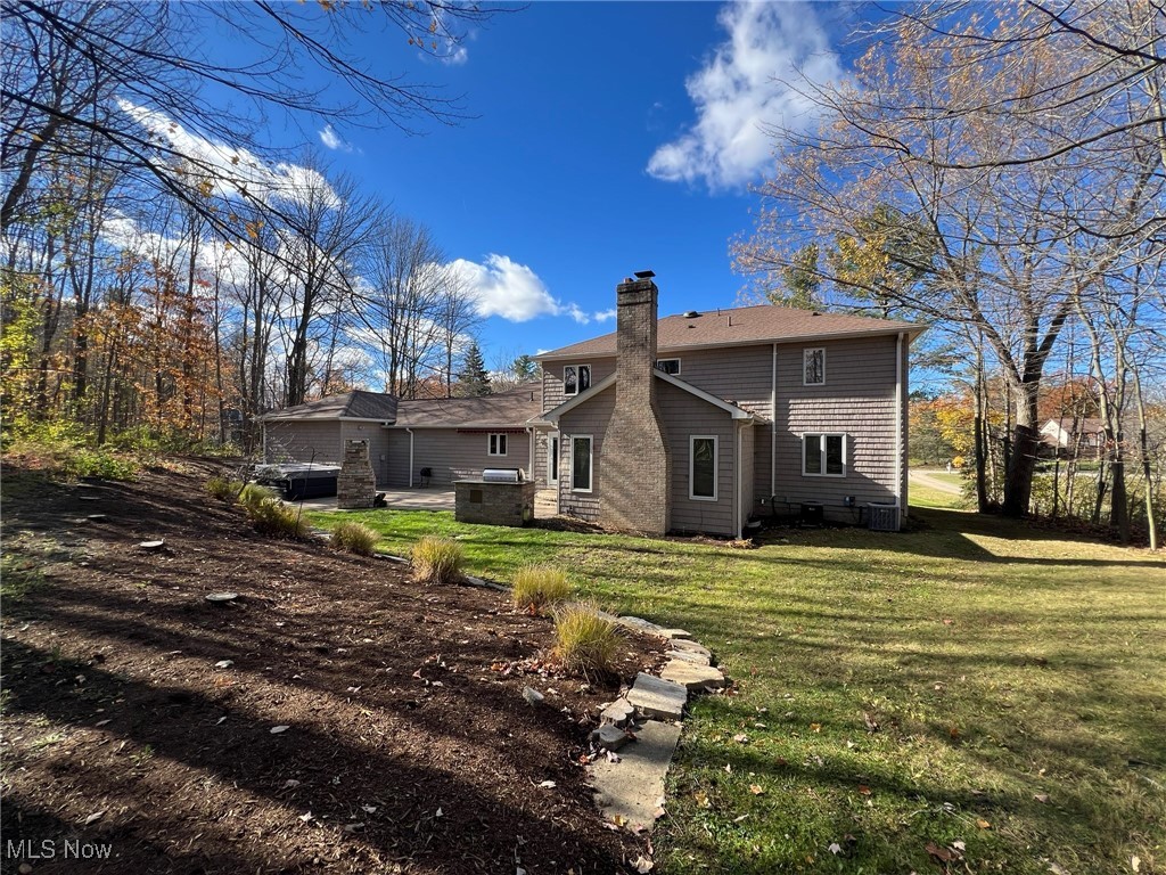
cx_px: 583
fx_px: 438
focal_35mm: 13
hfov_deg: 106.2
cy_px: 438
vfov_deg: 89.9
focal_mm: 1.57
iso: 32
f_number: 1.8
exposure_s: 1/612
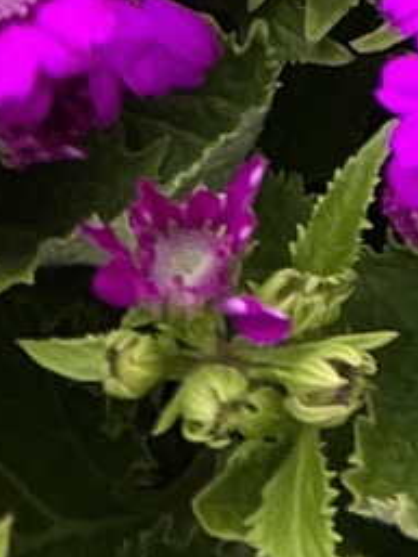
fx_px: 3250
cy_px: -1326
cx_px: 1436
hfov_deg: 6.4
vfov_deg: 7.9
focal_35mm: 202
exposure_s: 1/666
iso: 50
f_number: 1.5
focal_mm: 5.7
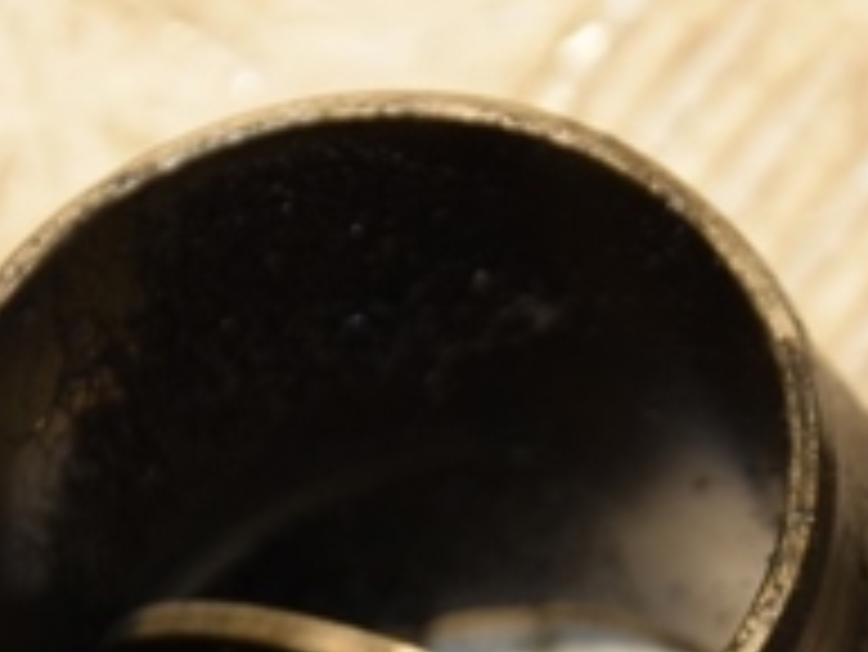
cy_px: 737
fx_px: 9585
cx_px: 675
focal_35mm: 382
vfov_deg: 3.9
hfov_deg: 5.2
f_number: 5.3
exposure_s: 1/160
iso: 800
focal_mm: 80
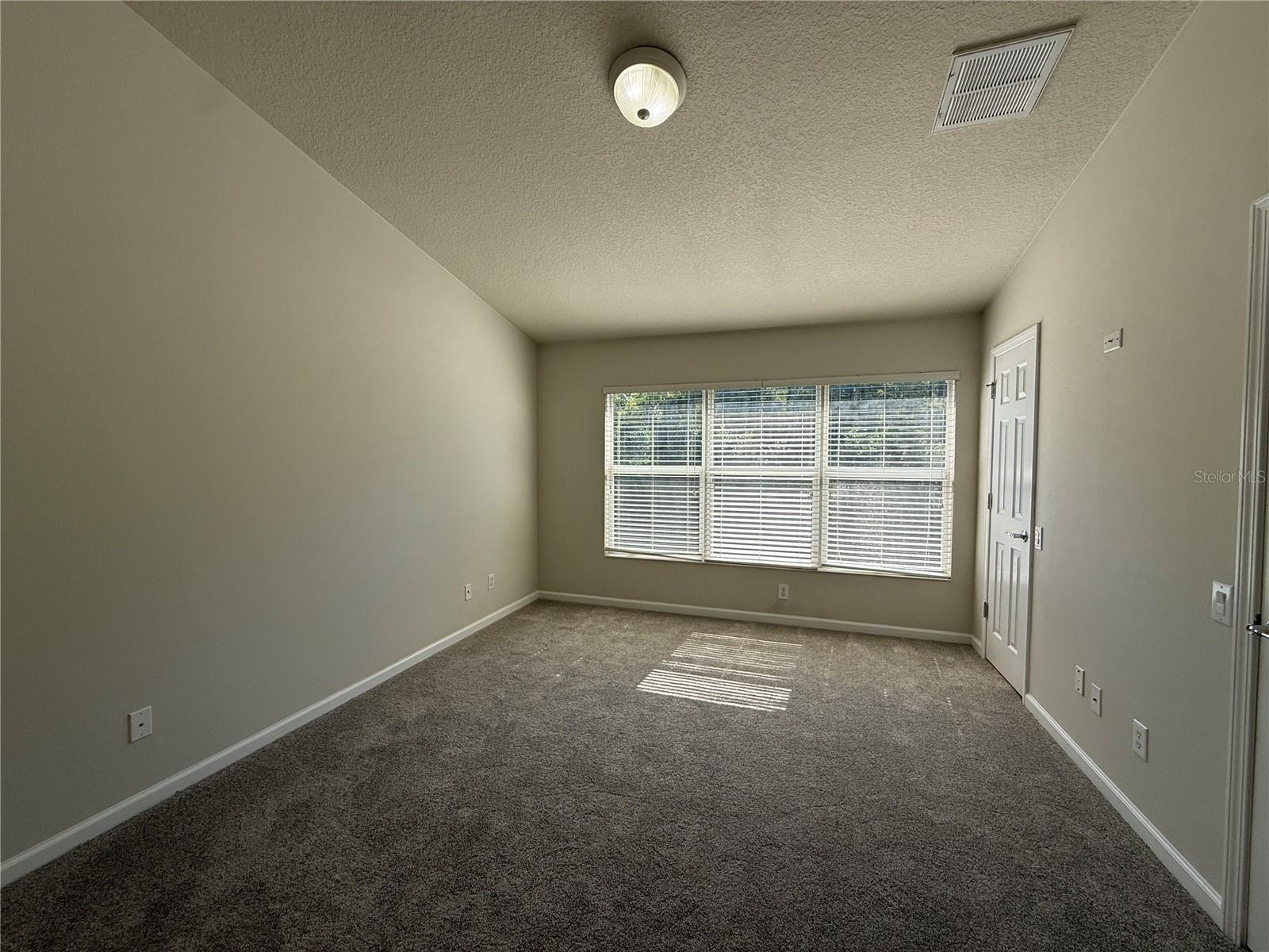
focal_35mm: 14
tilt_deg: -1.8
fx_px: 513
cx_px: 634
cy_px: 476
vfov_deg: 85.7
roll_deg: -0.6
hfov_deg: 102.1
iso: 50
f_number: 2.2
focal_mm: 2.22
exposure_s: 1/585
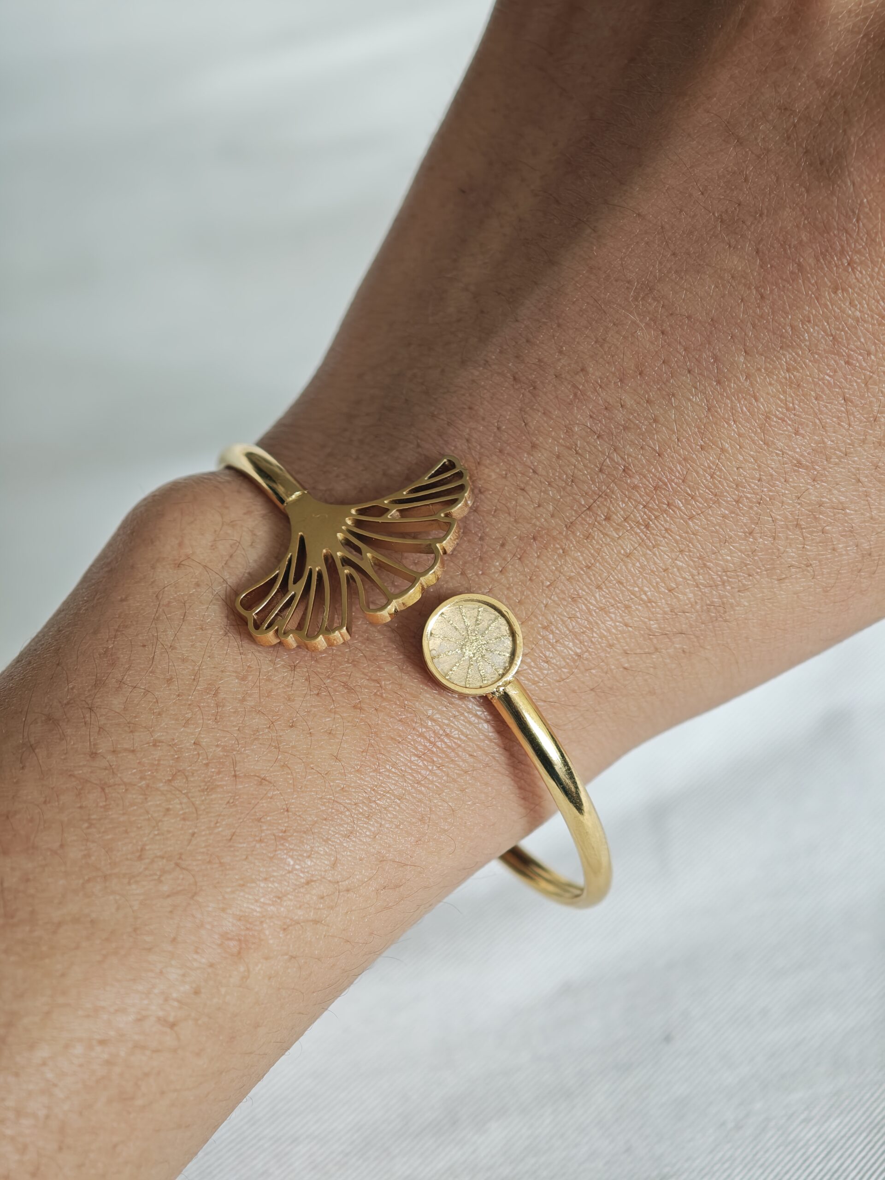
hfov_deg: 21.0
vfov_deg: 27.8
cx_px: 442
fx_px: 2386
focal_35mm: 70
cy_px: 590
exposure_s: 1/100
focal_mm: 11.5
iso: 250
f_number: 1.8
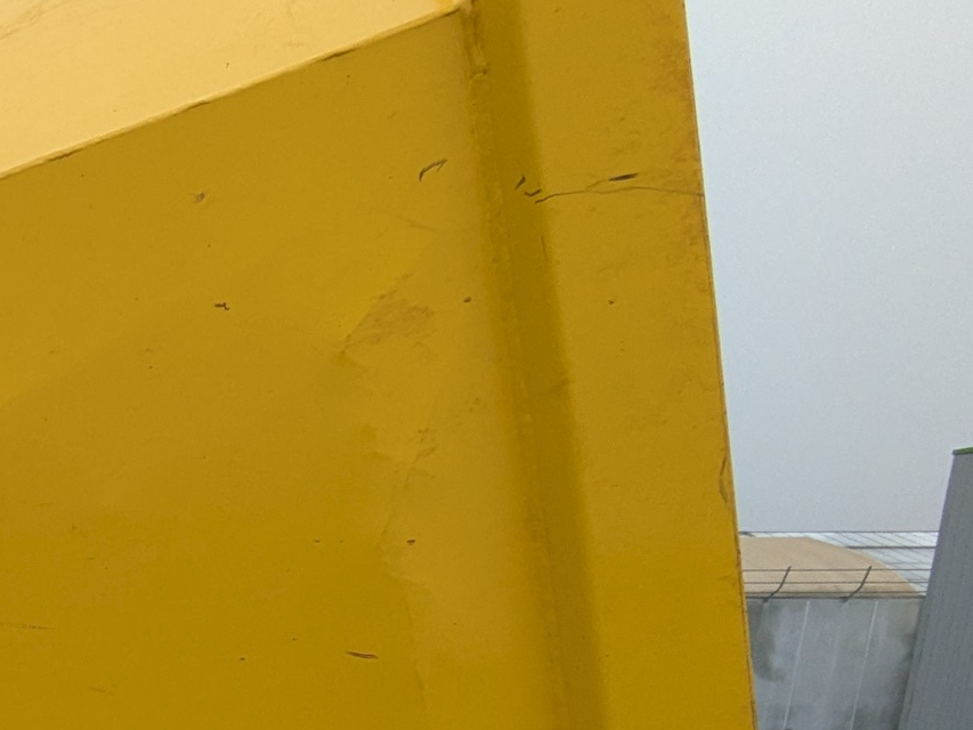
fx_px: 1181
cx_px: -388
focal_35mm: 42
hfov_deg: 30.9
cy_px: 860
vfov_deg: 29.8
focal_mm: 1.83
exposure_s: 1/275
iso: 49
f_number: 2.2
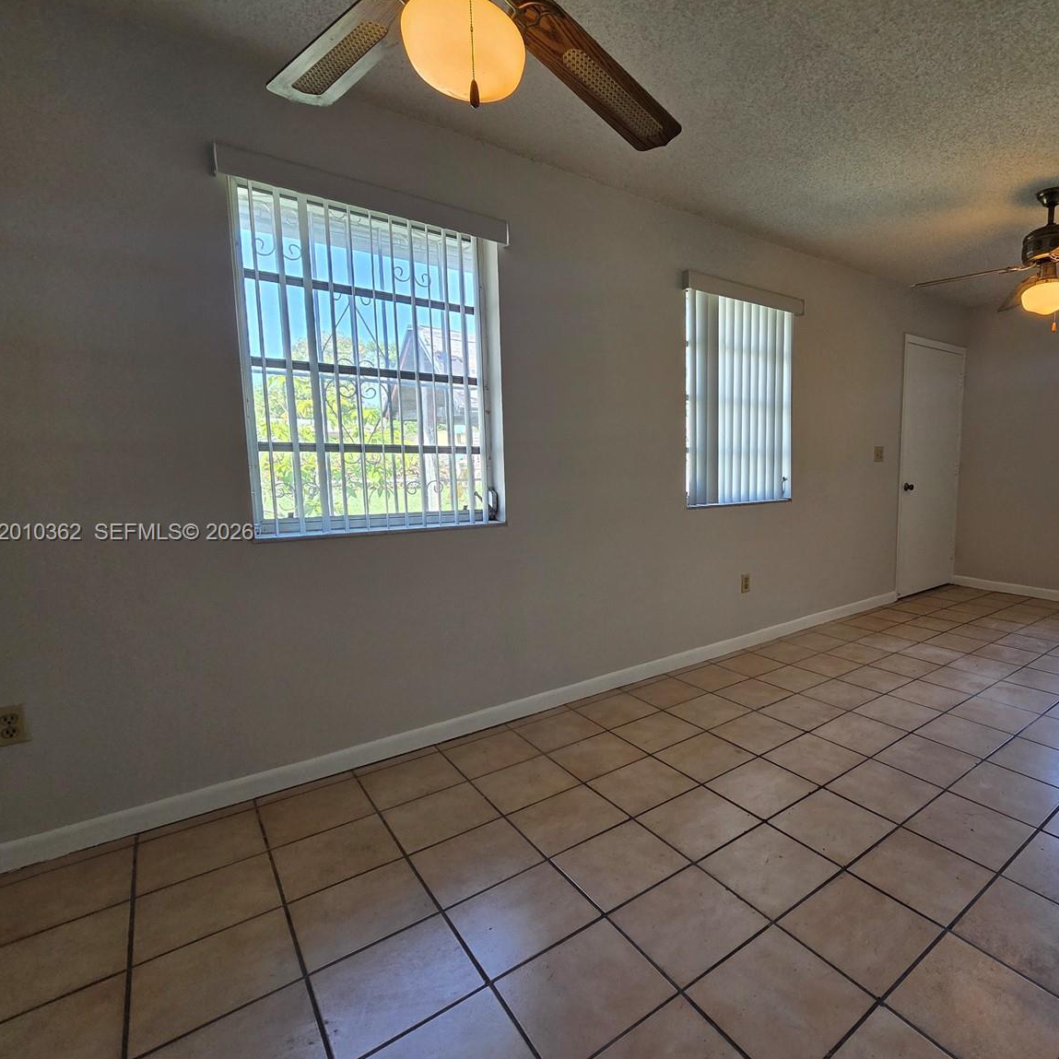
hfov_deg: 84.5
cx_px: 704
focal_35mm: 16
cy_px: 534
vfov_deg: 87.4
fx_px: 554
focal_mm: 2.2
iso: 200
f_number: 2.2
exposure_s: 1/120
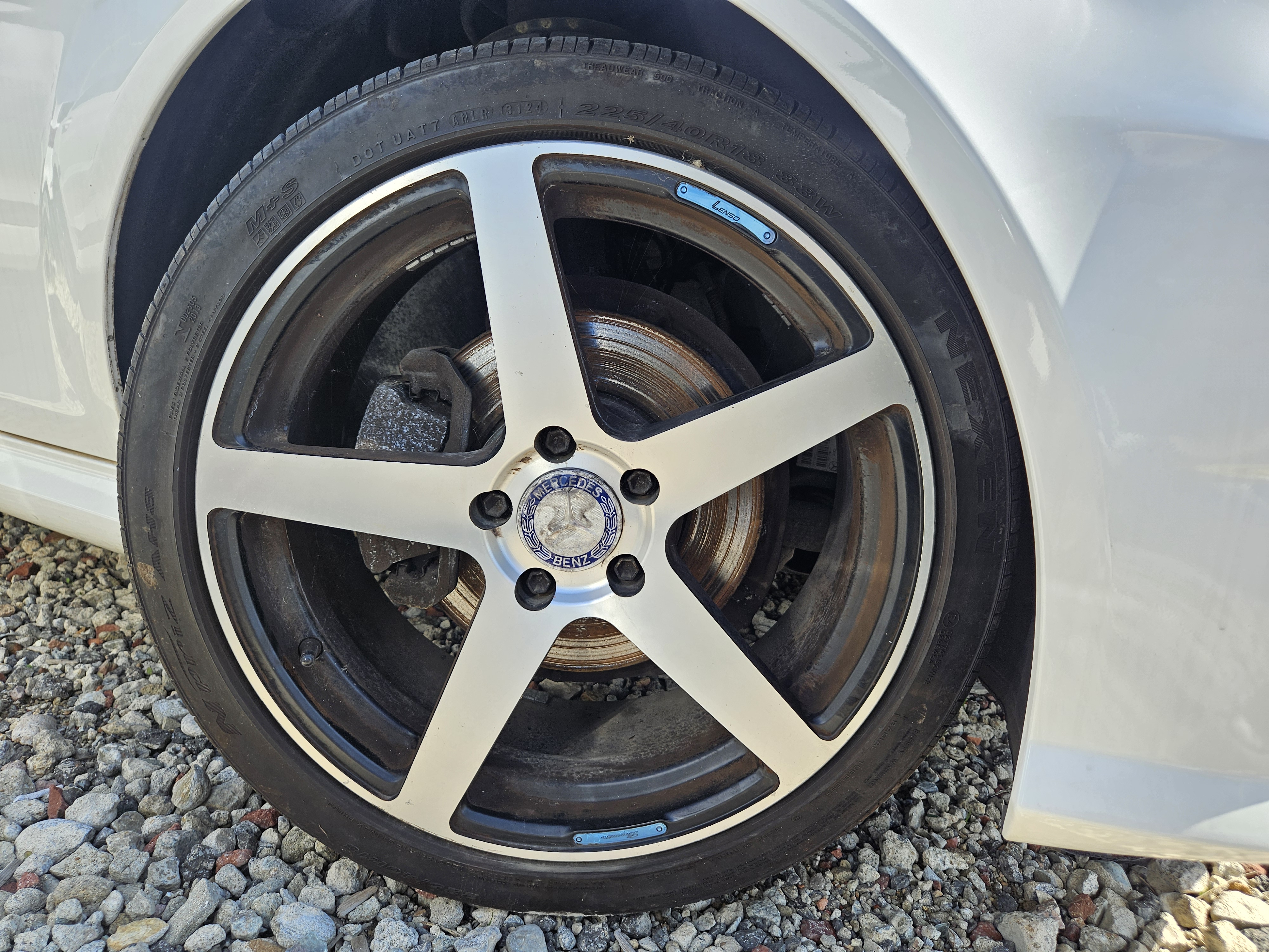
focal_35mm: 23
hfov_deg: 73.9
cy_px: 476
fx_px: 843
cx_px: 634
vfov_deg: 58.9
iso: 25
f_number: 1.8
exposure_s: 1/434
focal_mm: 5.4
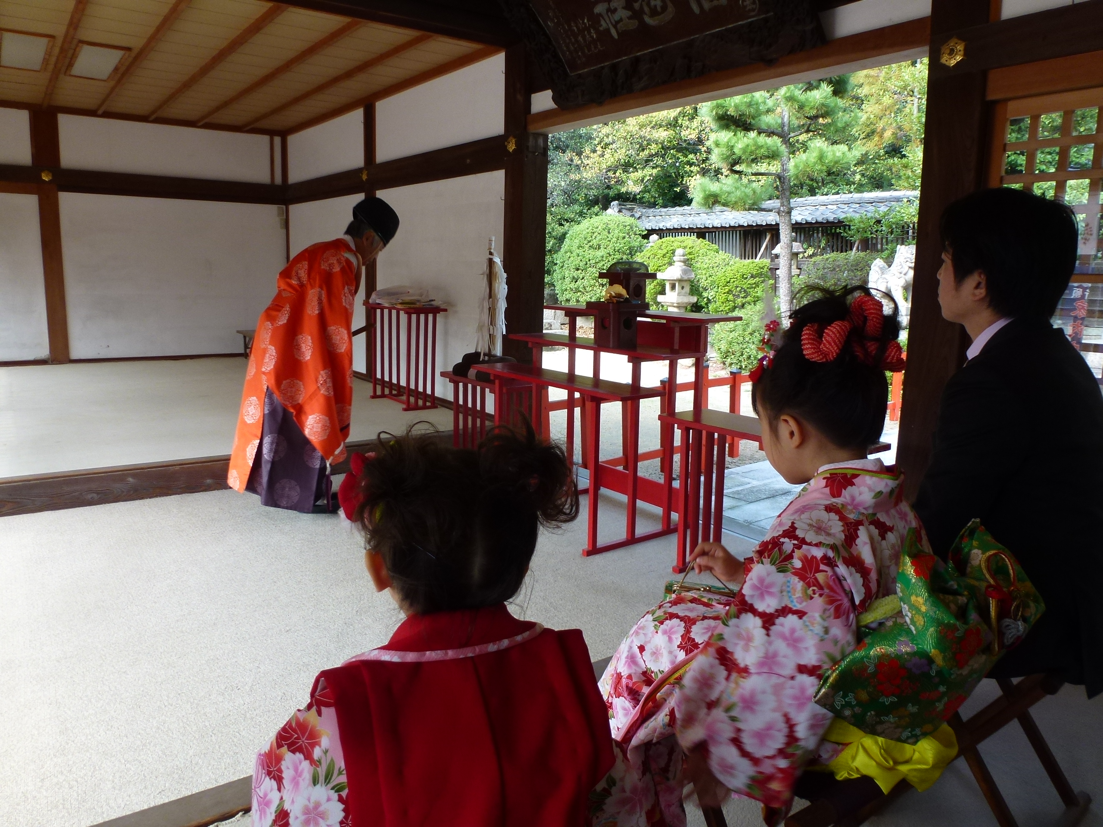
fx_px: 765
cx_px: 552
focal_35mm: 24
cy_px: 414
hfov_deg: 71.6
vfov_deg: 56.8
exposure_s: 1/80
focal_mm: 4.3
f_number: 3.3
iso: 100
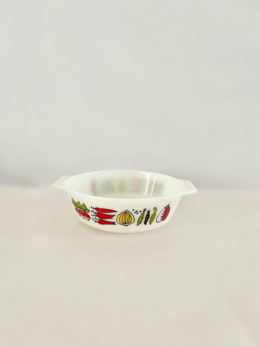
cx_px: 130
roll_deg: -0.6
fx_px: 260
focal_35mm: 26
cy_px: 174
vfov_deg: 67.3
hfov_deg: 53.1
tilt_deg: -11.7
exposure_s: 1/113
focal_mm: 5.1
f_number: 1.6
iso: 125
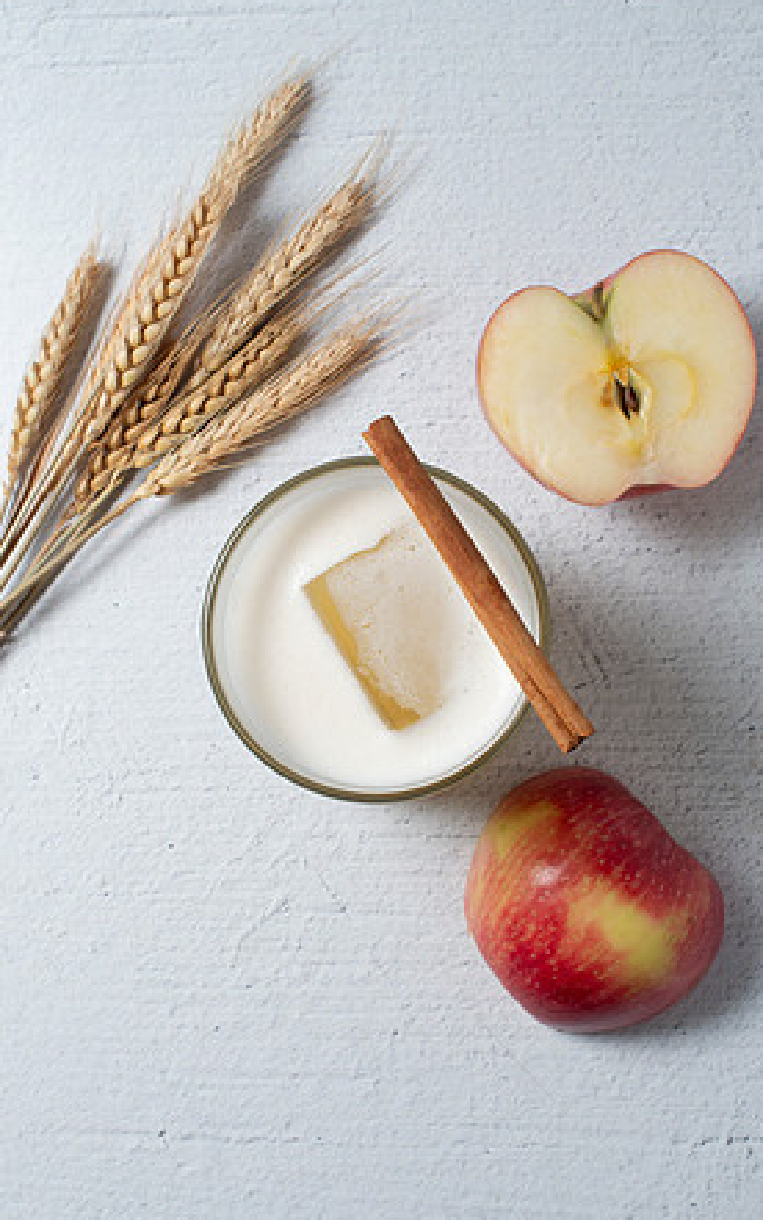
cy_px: 609
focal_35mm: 52
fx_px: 1728
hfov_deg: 24.9
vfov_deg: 38.9
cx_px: 393
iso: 200
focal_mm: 50
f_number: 8
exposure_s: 1/250
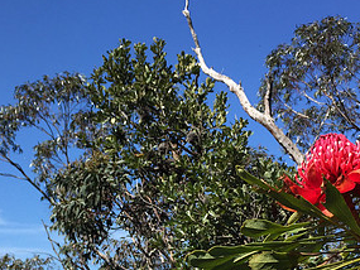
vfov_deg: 23.8
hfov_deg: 32.6
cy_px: 268
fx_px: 614
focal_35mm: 59
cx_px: 150
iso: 32
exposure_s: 1/1319
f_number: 2.2
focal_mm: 4.15
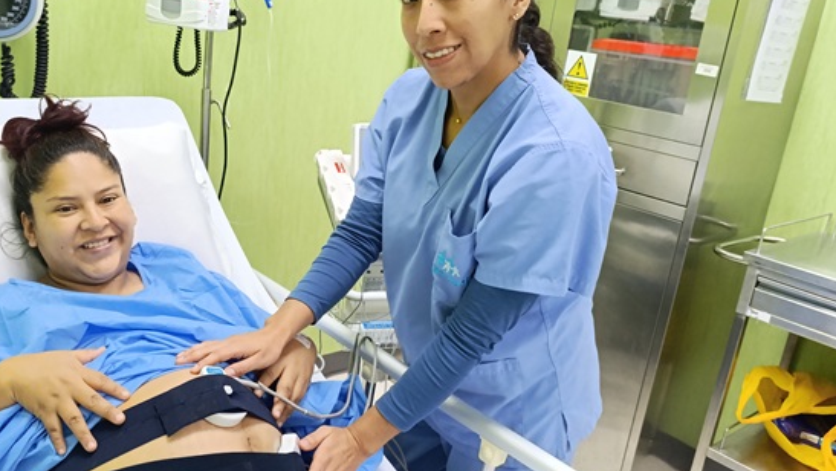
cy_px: 211
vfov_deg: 35.6
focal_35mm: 33
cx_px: 326
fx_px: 732
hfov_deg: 58.9
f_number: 1.6
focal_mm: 6.14
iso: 640
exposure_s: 1/100
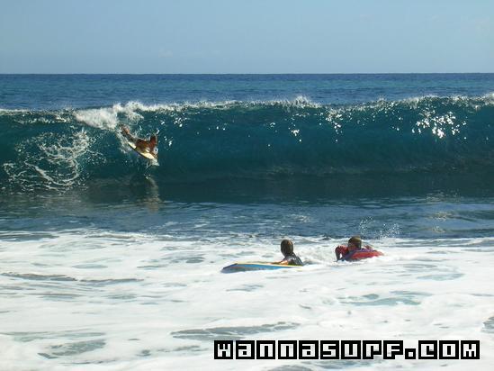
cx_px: 247
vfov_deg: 12.9
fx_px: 1642
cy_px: 186
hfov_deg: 17.1
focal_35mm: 115
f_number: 4.9
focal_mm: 17.4
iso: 50
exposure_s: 1/496
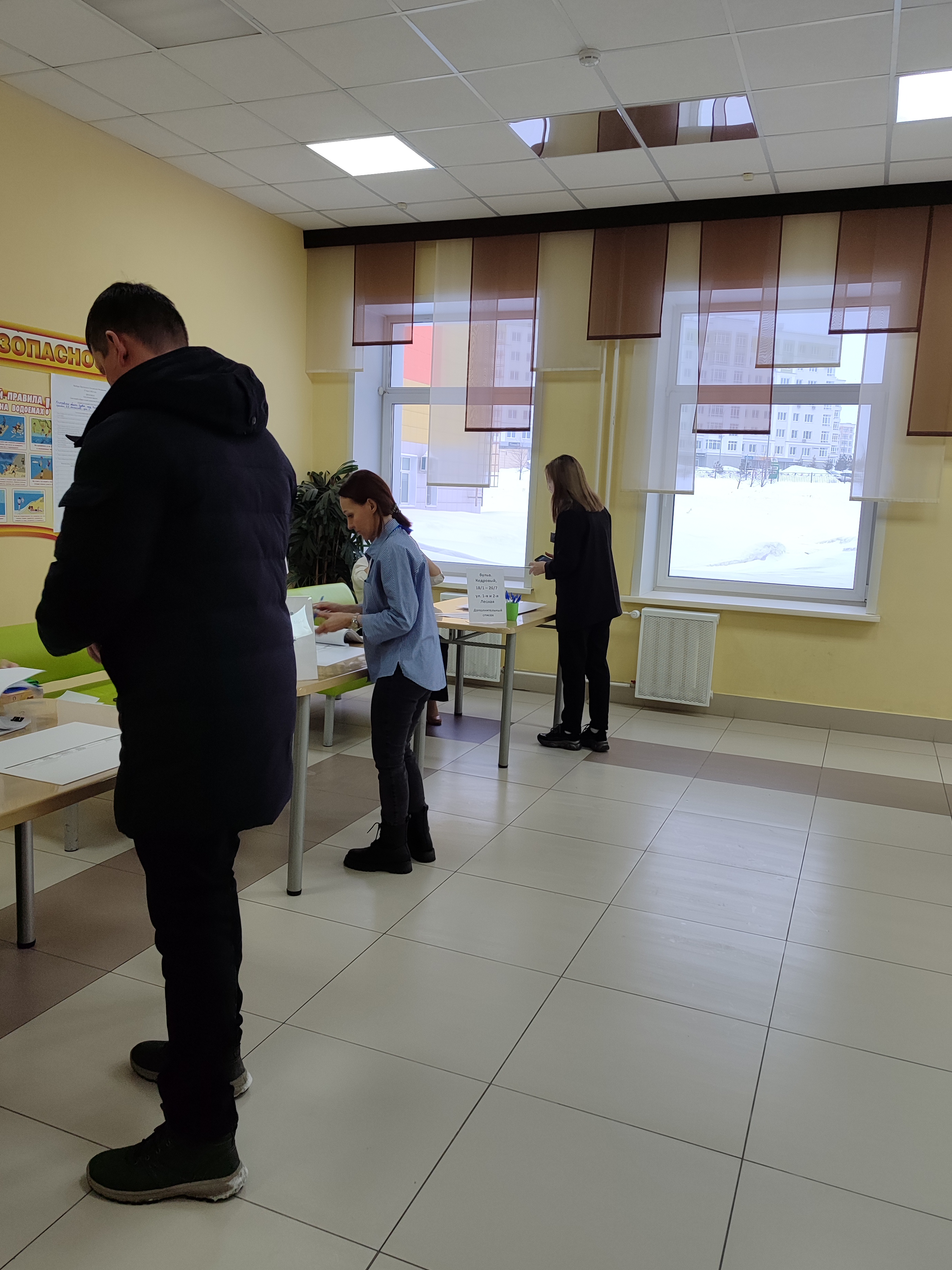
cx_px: 442
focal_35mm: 27
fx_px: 990
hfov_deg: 51.3
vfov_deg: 65.3
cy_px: 639
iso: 75
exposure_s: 1/50
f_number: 1.89
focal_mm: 5.95
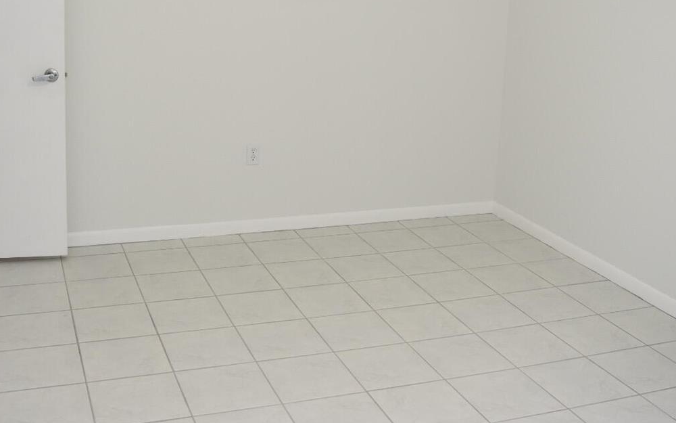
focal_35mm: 44
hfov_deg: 45.1
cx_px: 285
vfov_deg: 28.8
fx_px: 811
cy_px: 103
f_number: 4.5
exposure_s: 1/80
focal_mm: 18
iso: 400
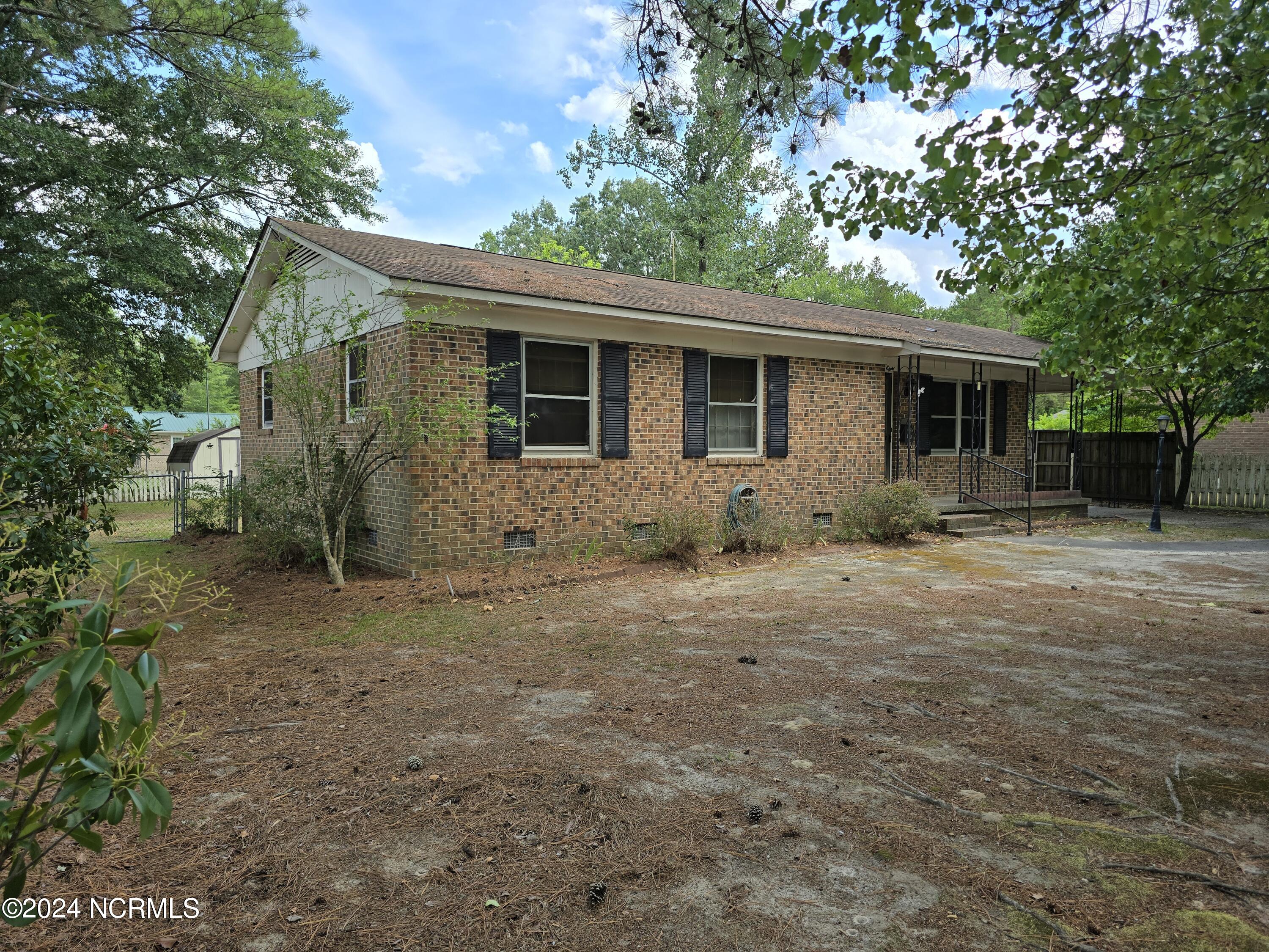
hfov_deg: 73.9
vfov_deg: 58.9
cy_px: 476
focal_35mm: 23
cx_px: 634
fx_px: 843
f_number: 1.7
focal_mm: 6.3
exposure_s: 1/457
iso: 12
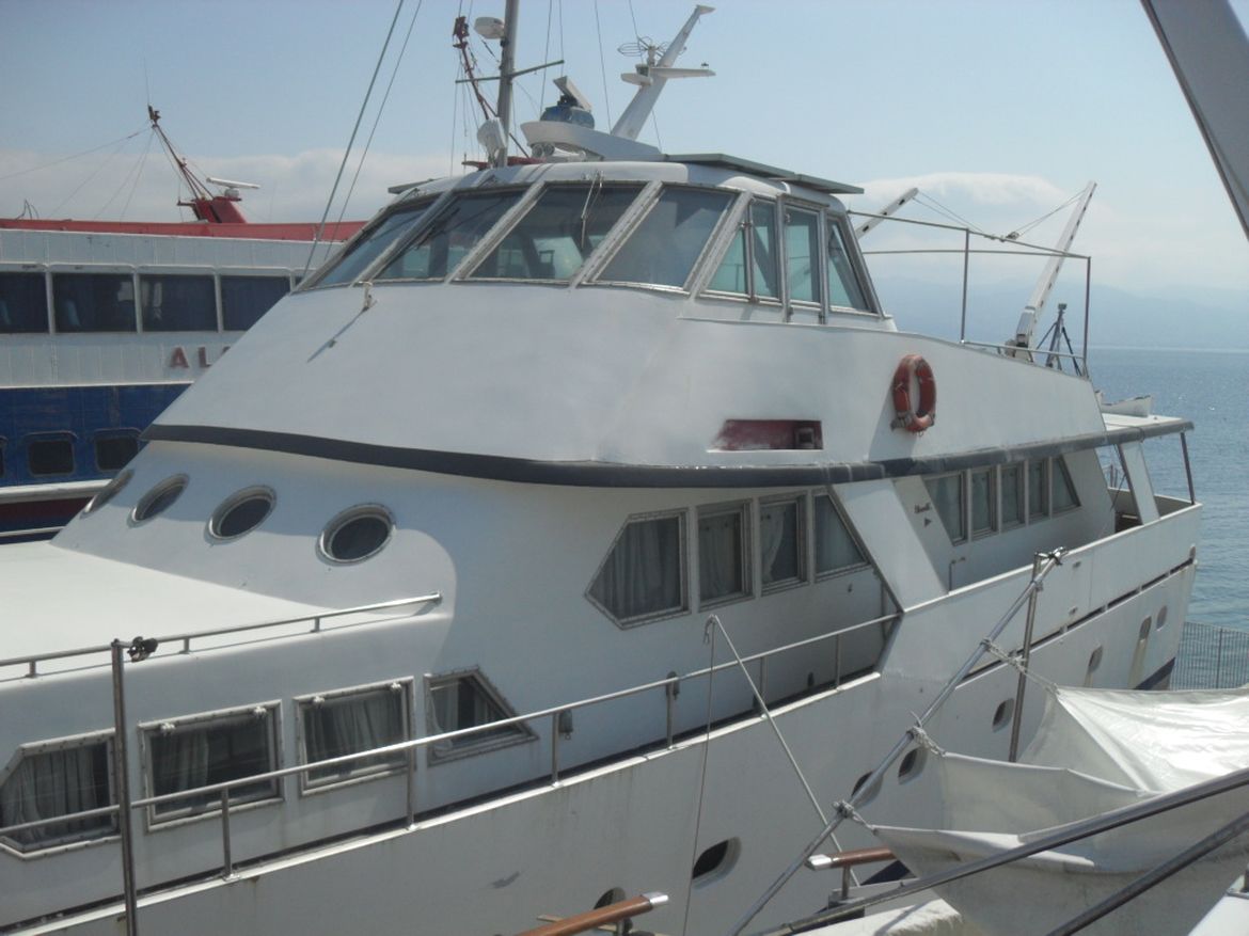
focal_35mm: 35
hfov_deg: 52.6
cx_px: 624
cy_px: 468
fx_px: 1263
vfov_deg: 40.7
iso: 100
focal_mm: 6.2
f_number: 8.9
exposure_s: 1/350
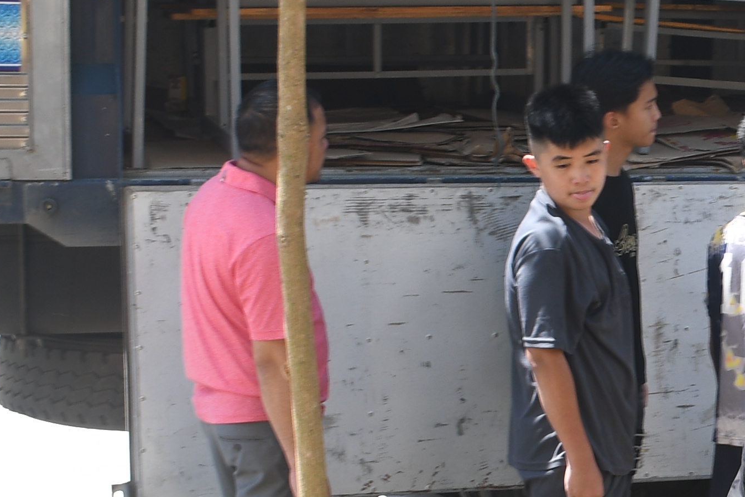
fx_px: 2566
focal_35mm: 124
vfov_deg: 11.0
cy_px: 321
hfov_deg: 15.8
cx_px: 940
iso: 100
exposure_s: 1/100
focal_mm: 20
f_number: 5.6
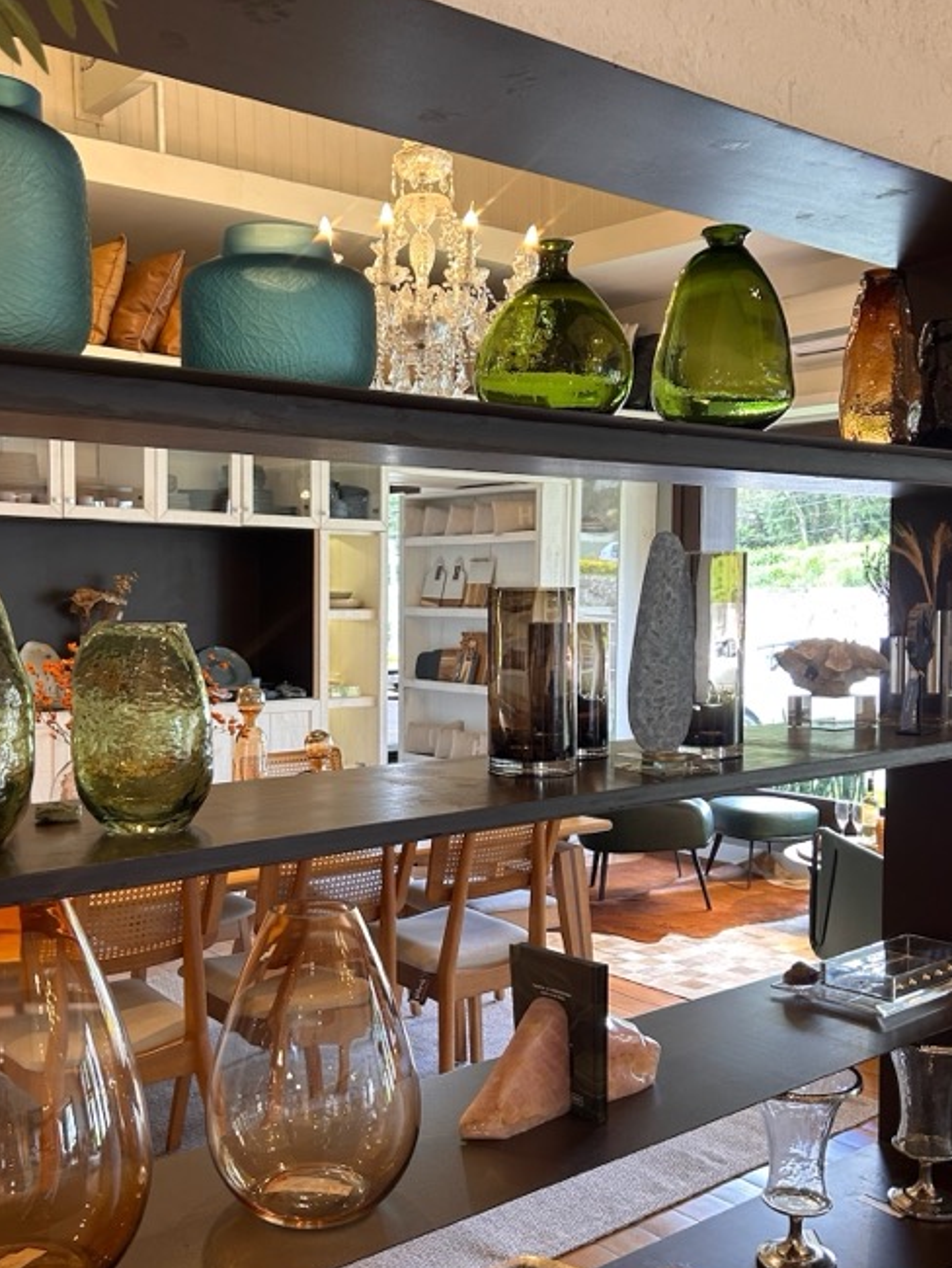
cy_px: 671
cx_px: 424
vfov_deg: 51.3
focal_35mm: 36
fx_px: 1319
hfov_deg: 39.6
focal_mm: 5.7
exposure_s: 1/60
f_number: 1.5
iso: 80
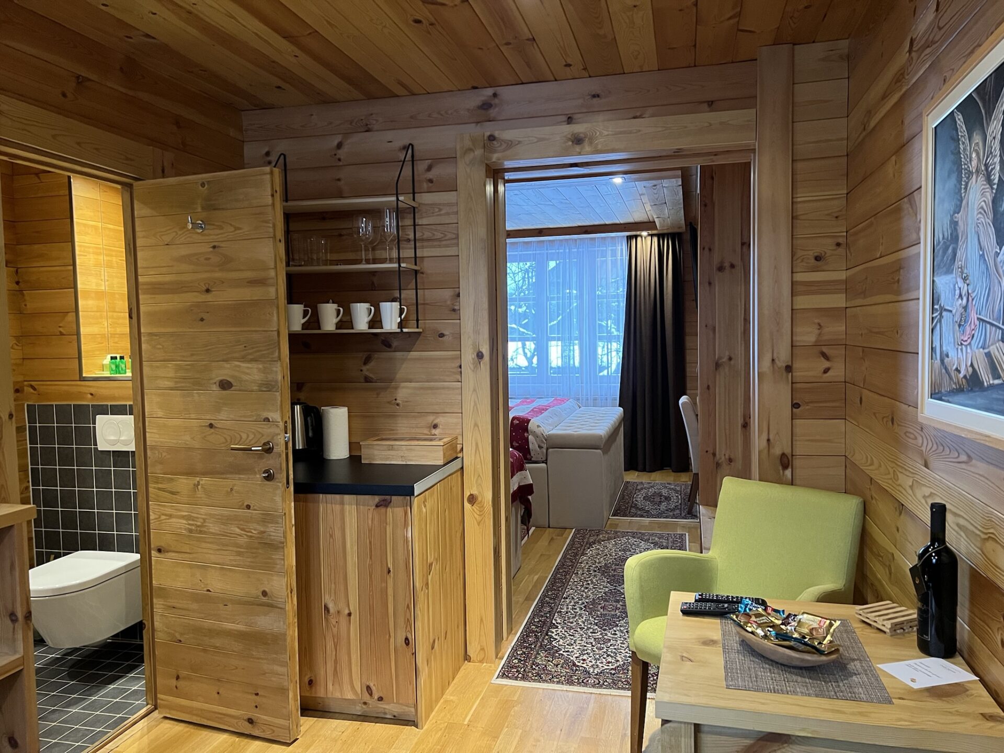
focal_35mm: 26
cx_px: 502
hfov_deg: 67.3
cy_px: 376
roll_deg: +0.8
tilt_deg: -4.4
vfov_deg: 53.1
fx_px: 754
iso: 400
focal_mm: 5.7
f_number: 1.5
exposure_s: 1/50
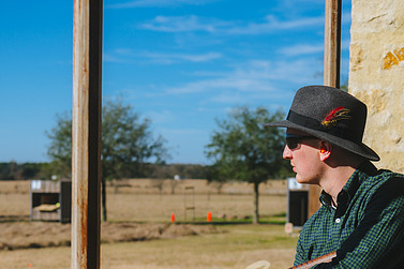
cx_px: 208
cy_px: 200
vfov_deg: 17.6
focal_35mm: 77
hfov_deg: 26.3
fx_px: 864
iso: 100
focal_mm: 50
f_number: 4.5
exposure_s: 1/2500
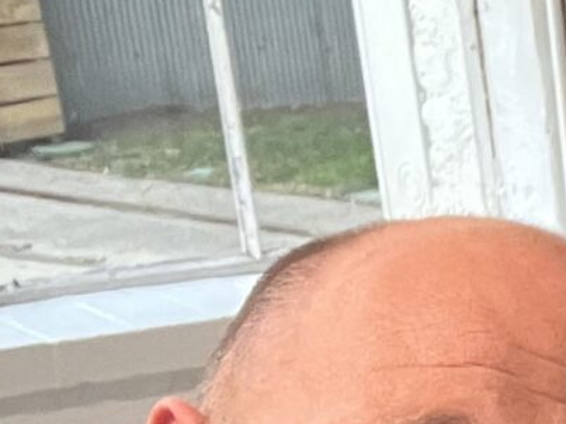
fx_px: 2387
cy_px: 663
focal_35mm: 146
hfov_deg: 10.7
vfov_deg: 9.8
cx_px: 1517
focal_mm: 2.71
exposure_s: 1/40
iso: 320
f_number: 2.2
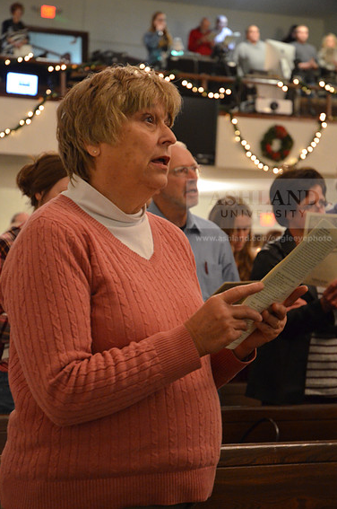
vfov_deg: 22.2
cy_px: 250
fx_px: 1296
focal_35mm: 92
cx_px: 168
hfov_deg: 14.8
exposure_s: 1/20
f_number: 4.5
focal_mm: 60
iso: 3200
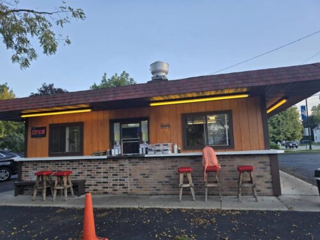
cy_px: 120
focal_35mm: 23
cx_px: 160
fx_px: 213
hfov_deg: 73.9
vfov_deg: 58.9
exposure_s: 1/120
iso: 16
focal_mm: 6.3
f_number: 1.7
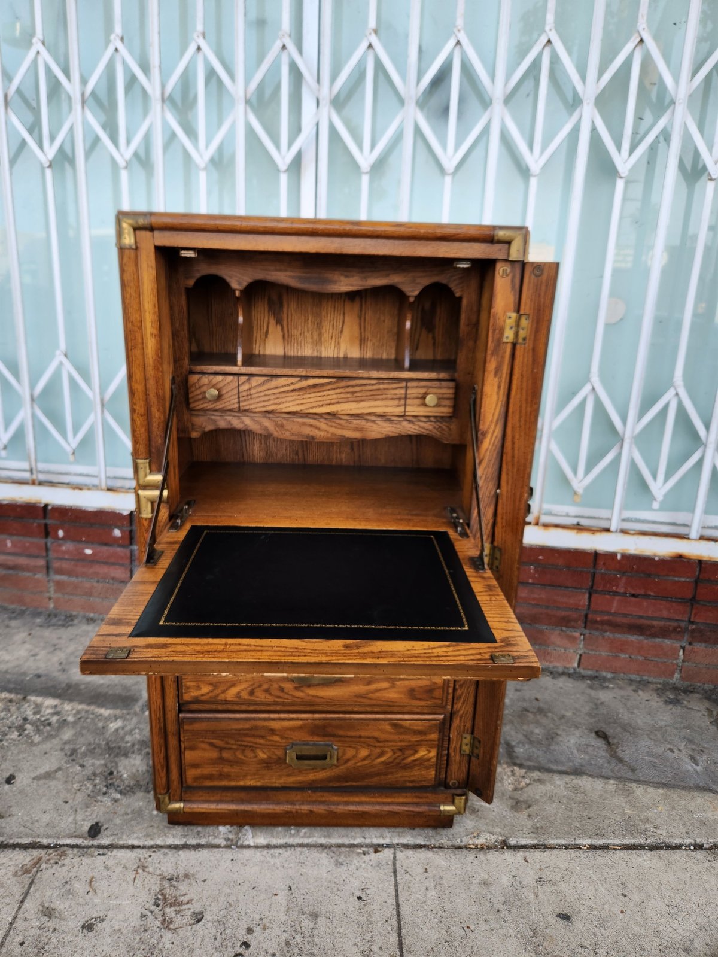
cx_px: 359
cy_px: 478
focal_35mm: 23
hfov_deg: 58.9
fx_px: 636
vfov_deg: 73.9
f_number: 1.8
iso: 25
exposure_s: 1/180
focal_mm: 5.4
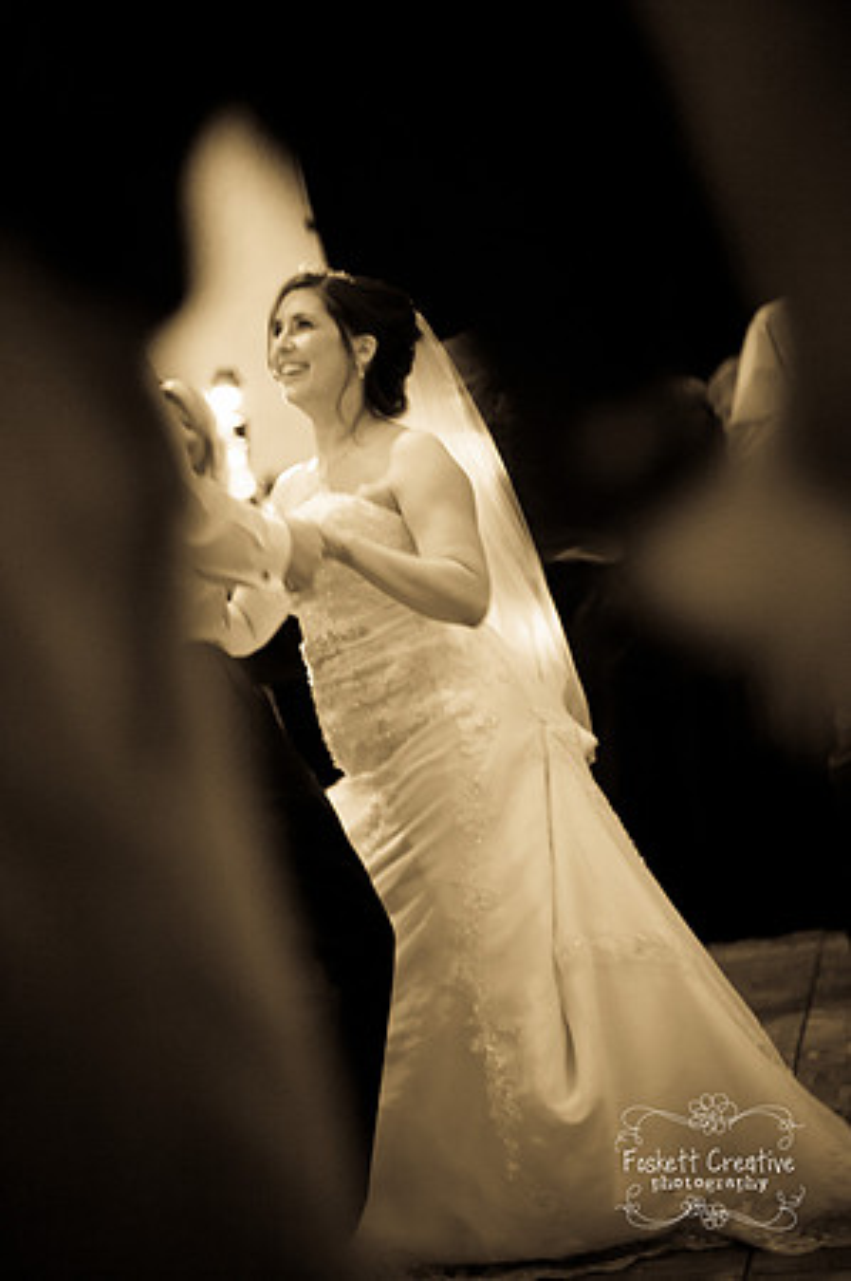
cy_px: 640
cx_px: 426
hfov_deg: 26.9
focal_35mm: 50
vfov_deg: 39.6
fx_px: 1777
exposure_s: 1/60
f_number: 1.4
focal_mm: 50
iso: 4000
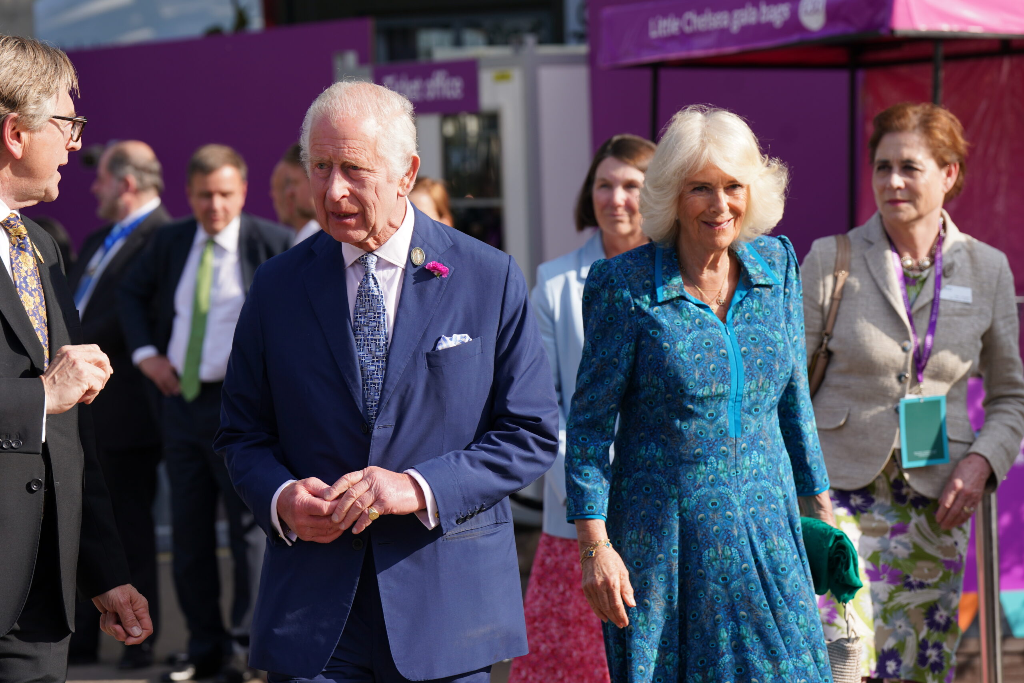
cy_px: 342
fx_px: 3442
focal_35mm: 121
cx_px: 512
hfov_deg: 16.9
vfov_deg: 11.3
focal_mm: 121
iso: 100
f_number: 4.5
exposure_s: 1/500
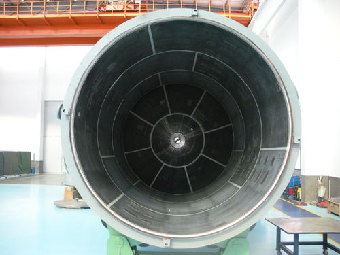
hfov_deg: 51.4
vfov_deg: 39.7
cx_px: 170
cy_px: 128
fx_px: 354
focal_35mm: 36
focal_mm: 6.3
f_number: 3.5
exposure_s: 1/66.8
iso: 270
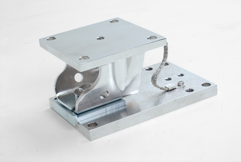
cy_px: 81
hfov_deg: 27.0
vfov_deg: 18.2
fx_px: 503
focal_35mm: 75
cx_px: 120
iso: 100
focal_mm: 50
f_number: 14
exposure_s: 1/100
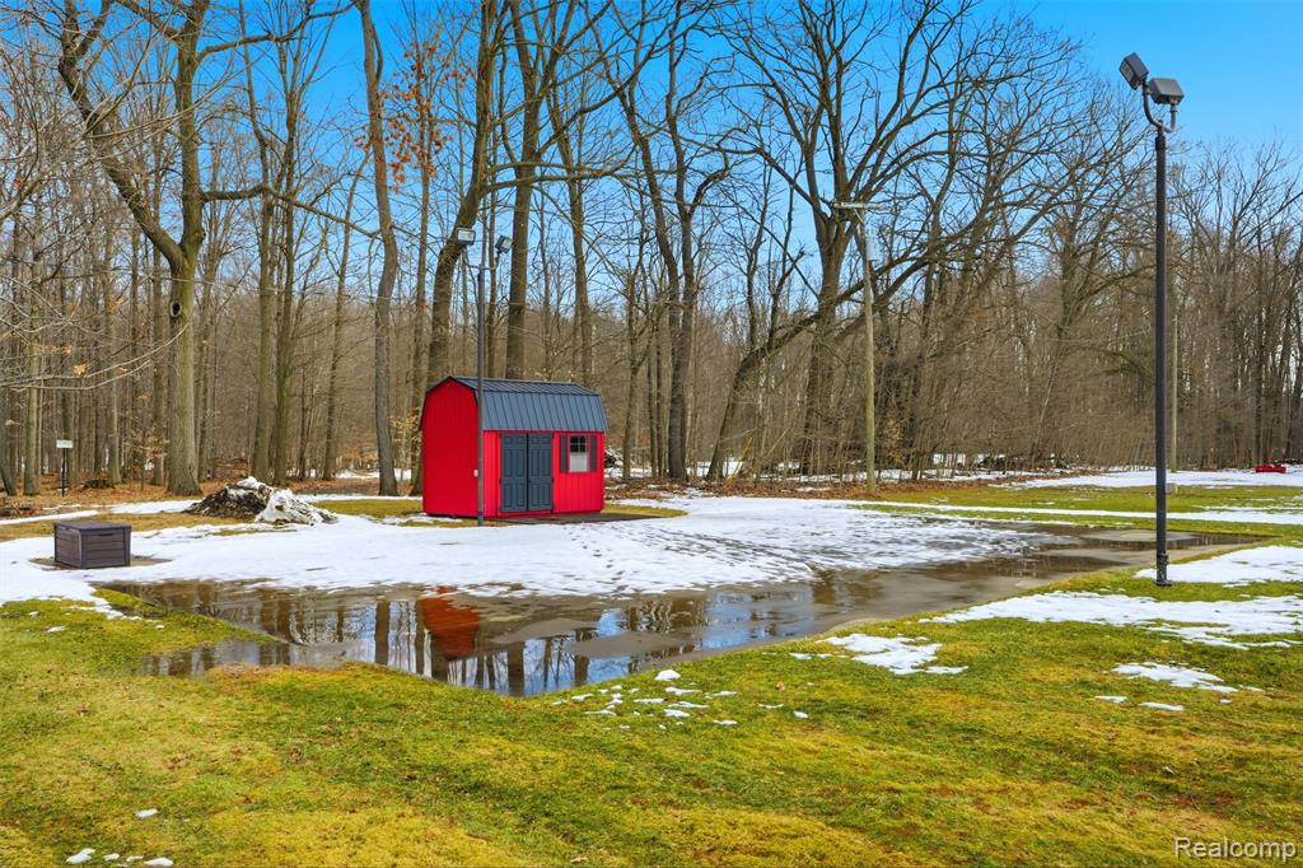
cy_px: 434
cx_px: 652
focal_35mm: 29
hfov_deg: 63.7
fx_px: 1049
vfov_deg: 44.9
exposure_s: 1/6400
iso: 250
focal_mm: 29
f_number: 8
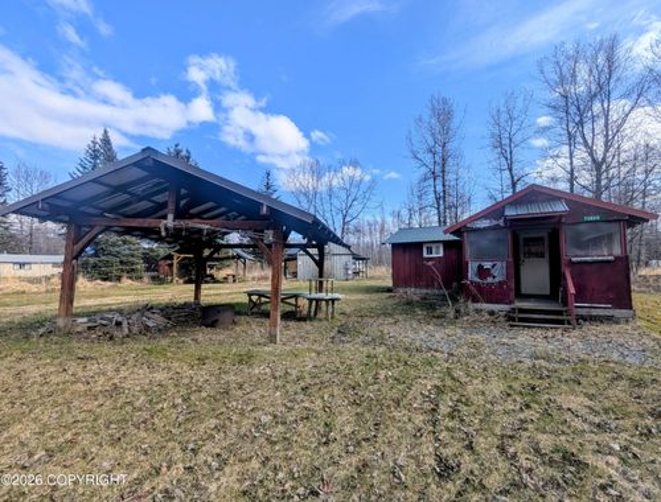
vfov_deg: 95.0
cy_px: 251
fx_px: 230
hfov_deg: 110.3
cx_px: 330
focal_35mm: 12
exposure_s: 1/1721
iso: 50
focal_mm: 2.02
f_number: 1.7
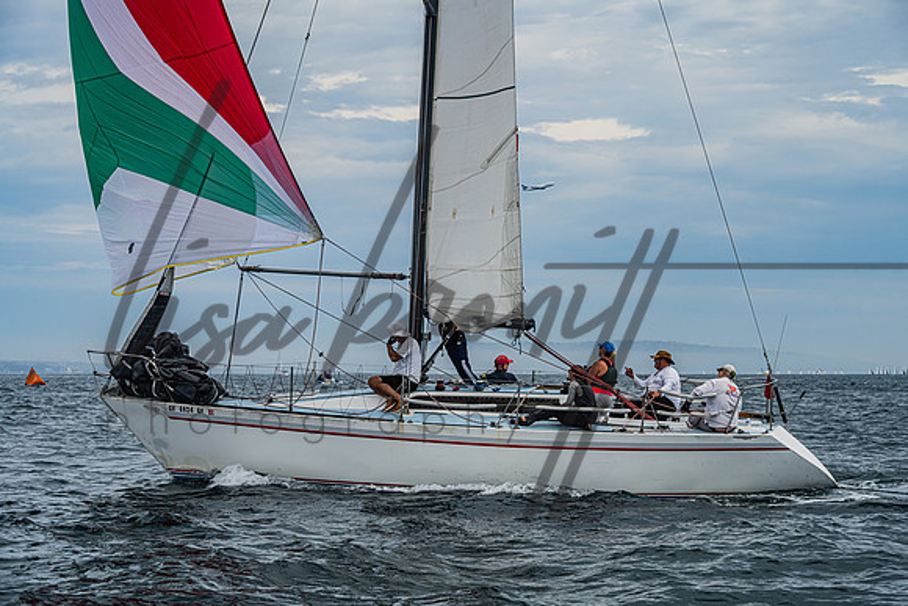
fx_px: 2151
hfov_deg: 23.8
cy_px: 303
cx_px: 458
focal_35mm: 85
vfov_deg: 16.0
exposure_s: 1/2500
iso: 400
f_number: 8
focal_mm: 84
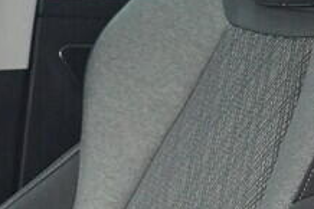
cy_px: 442
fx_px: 2074
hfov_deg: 8.5
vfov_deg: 5.6
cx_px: -79
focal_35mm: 238
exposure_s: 1/320
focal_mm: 24
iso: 2500
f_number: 2.8
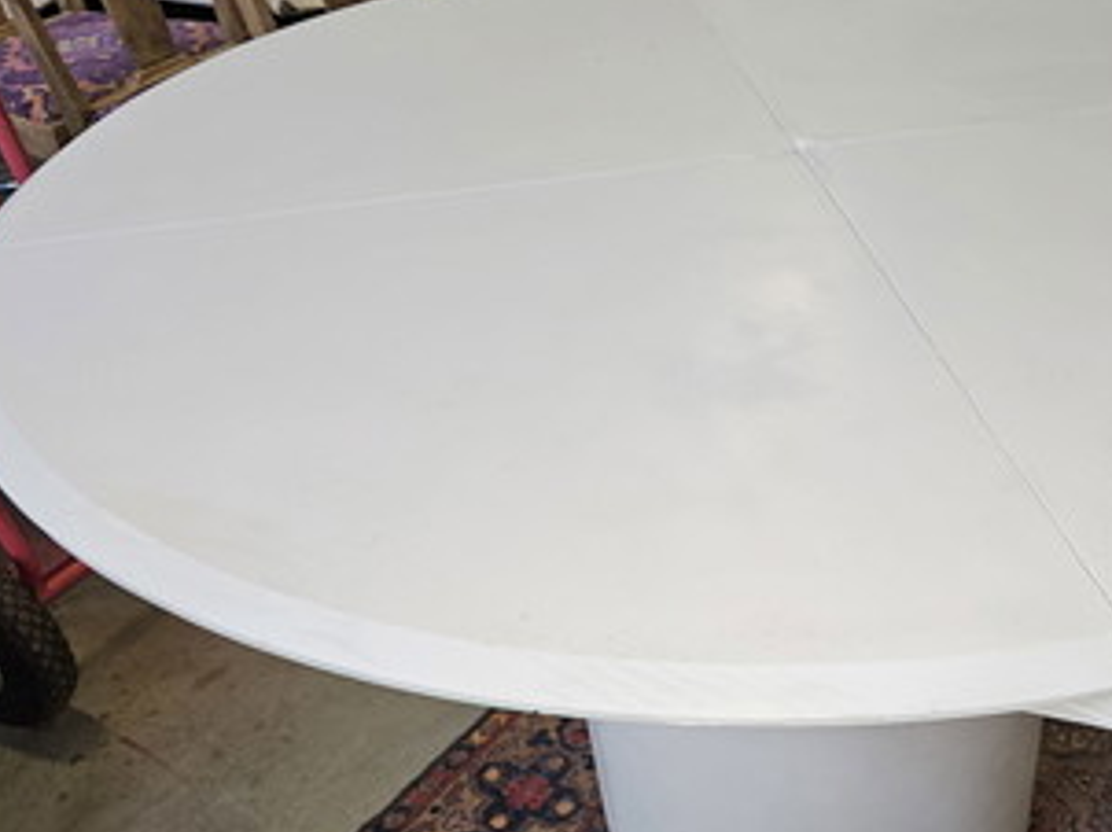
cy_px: 655
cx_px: 843
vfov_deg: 35.7
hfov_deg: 46.1
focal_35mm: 39
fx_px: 1252
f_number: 1.7
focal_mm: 6.3
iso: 80
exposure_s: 1/50
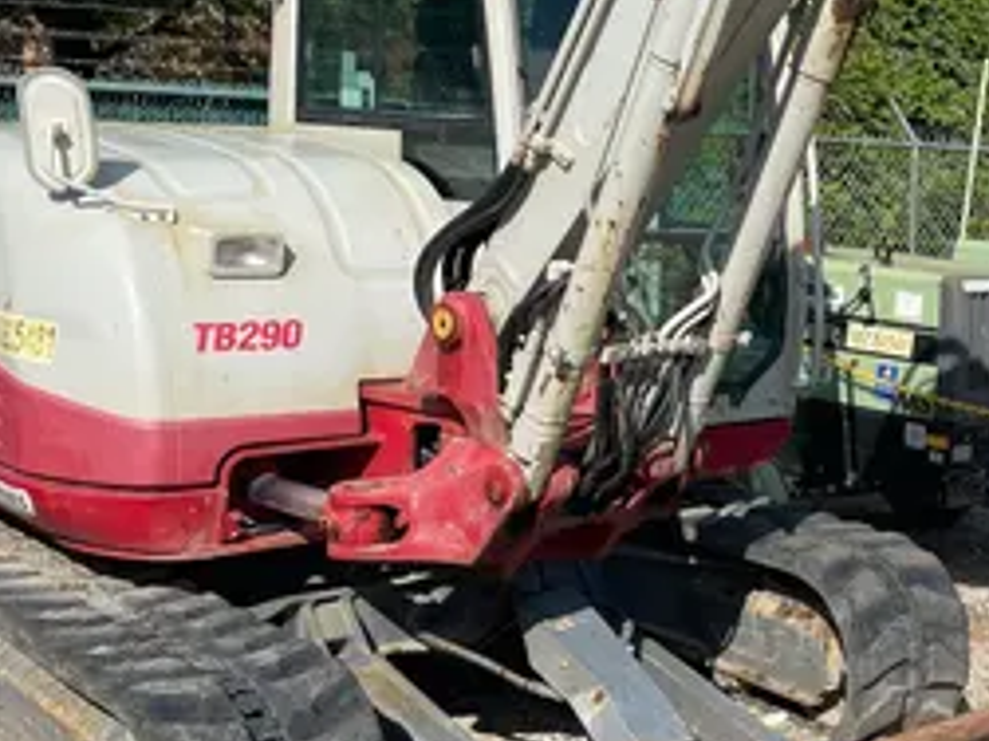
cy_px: 286
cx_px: 1076
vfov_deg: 25.6
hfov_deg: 30.4
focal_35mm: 57
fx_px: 1628
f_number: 1.6
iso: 50
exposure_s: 1/5556
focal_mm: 4.2
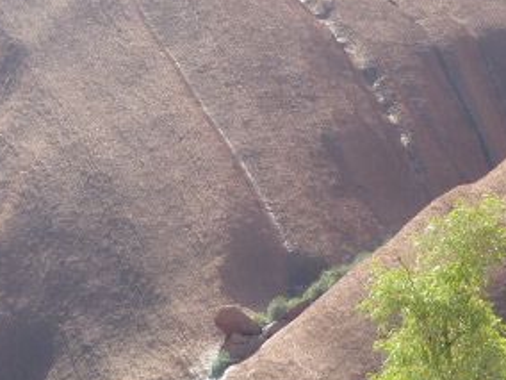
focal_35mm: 241
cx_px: 87
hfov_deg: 8.2
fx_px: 3523
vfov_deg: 6.2
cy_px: 171
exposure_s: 1/125
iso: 80
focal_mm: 17.5
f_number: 5
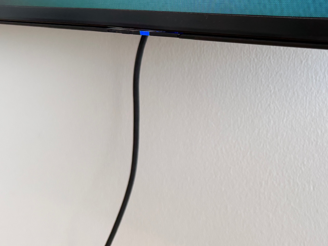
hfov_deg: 46.2
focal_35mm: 39
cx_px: 245
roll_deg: -1.7
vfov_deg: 36.3
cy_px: 73
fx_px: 370
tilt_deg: -9.2
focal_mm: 6.76
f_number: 1.78
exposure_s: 1/120
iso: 100
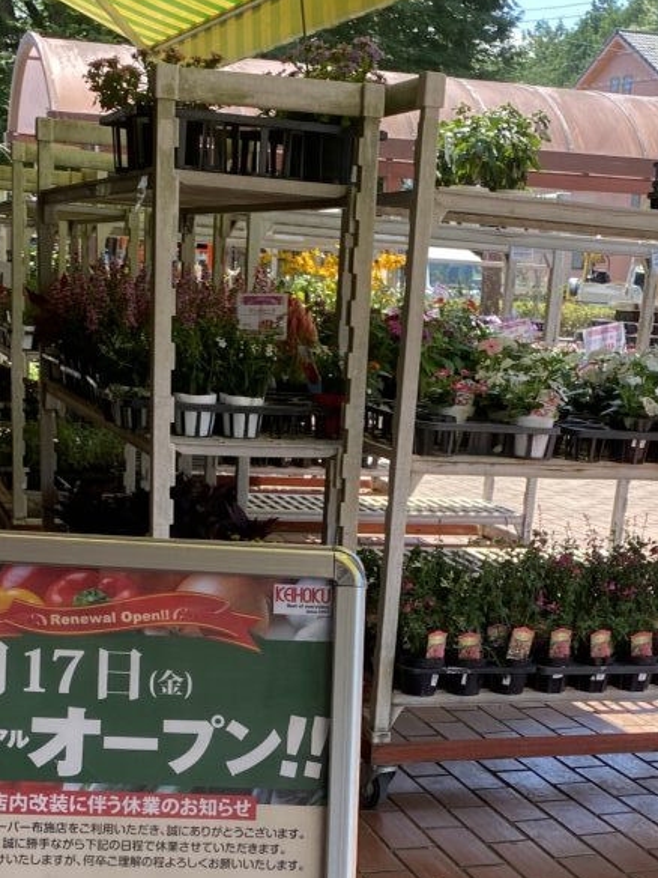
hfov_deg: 25.6
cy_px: 765
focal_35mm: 57
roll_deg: -2.5
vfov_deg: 32.4
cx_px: 373
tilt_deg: -17.9
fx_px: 1445
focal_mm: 4.25
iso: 32
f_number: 1.8
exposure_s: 1/436
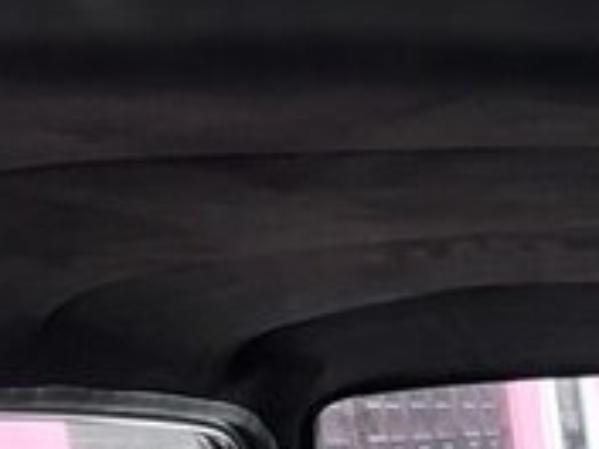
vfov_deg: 12.7
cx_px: 1052
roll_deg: +3.4
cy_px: 825
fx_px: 1817
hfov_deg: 16.1
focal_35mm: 105
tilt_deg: -12.8
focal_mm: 3.99
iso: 20
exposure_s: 1/731
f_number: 1.8
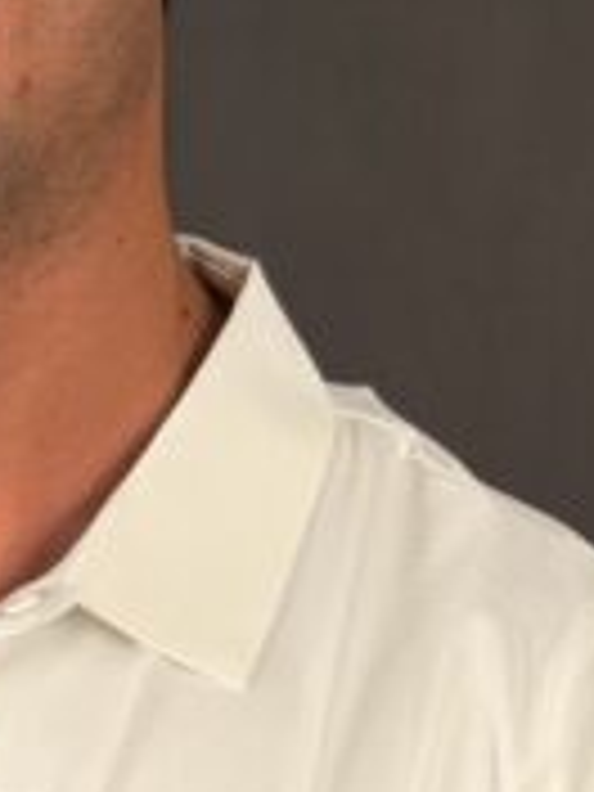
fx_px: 5811
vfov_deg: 7.6
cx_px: -216
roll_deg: -3.8
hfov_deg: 5.8
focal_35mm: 254
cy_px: 1262
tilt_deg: -7.4
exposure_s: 1/263
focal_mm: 6.76
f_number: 1.78
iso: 64
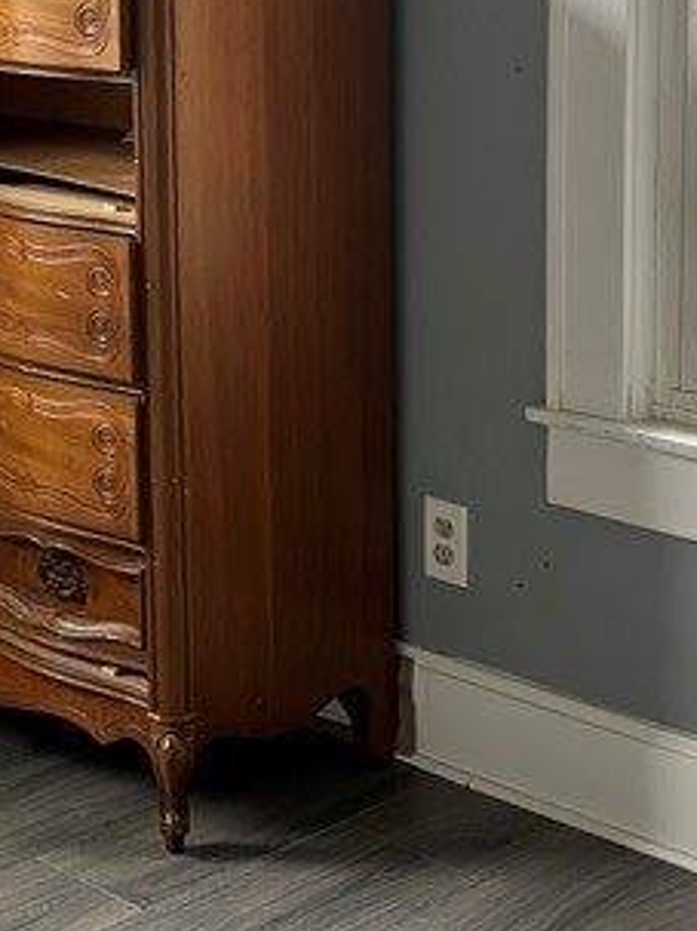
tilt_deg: -5.8
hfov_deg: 16.4
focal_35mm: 88
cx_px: -9
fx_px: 2364
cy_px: 104
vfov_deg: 21.8
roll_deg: +1.0
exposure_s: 1/102
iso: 125
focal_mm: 5.96
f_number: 1.6
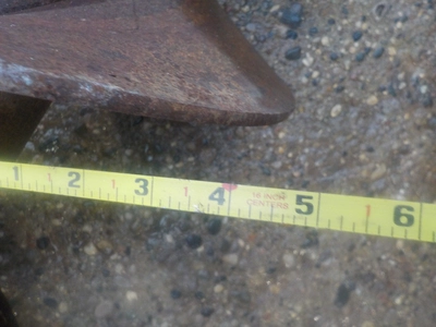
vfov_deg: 46.8
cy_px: 164
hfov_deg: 60.0
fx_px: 378
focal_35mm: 30
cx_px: 218
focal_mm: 4.1
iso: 400
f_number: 3.3
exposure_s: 1/25
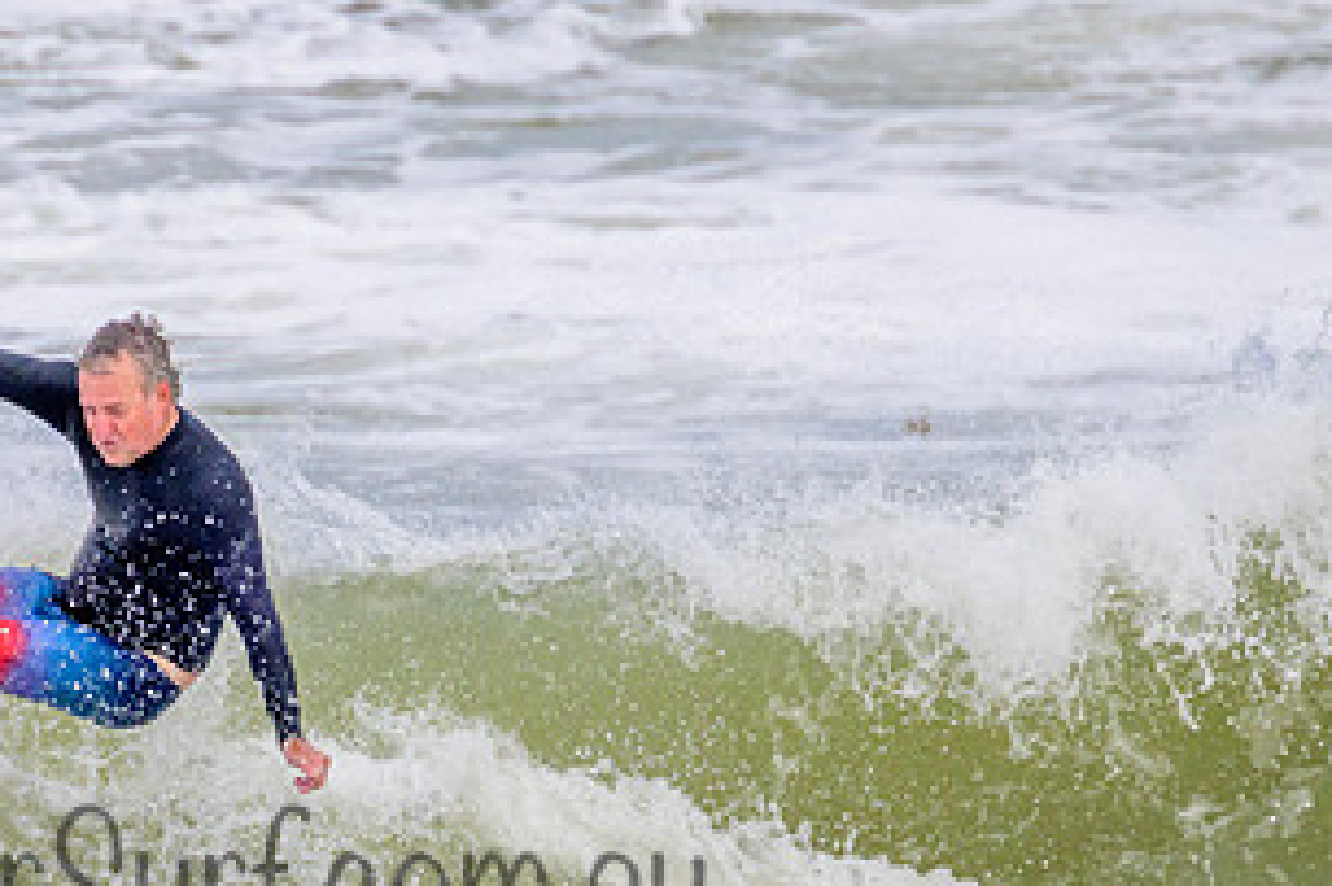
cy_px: 584
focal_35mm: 1977
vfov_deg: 0.7
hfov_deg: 1.0
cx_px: 265
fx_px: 73106
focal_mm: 800
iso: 800
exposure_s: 1/2000
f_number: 11
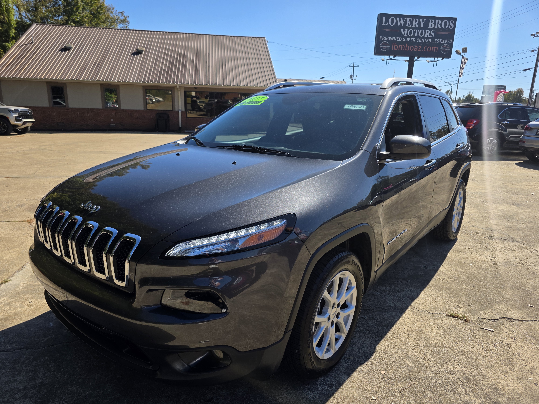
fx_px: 358
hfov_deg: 73.9
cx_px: 270
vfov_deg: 58.9
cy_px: 202
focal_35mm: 23
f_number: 1.7
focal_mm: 6.3
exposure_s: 1/5296
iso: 80
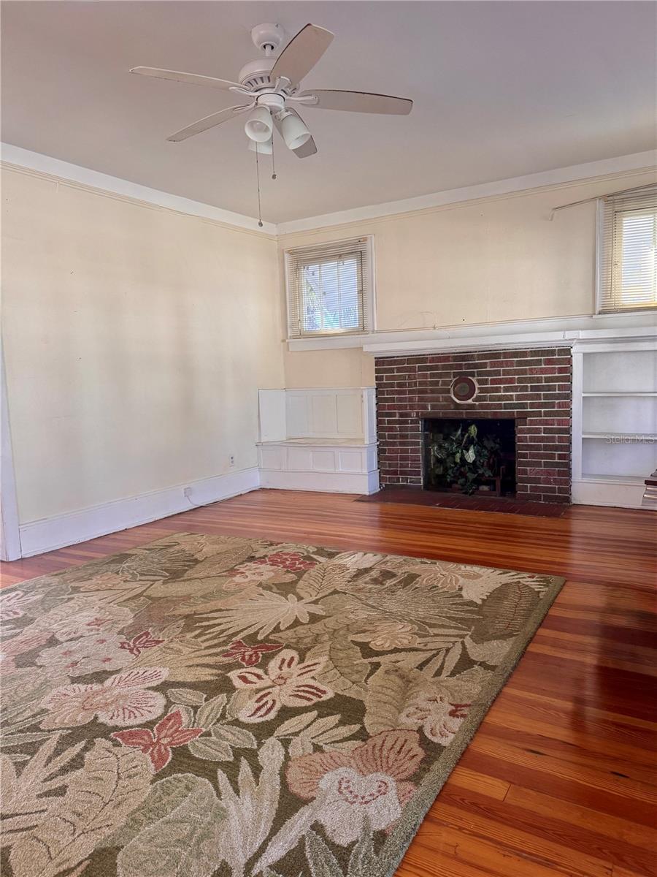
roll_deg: +2.6
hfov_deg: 56.8
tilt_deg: -6.3
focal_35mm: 24
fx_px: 607
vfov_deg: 71.6
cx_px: 328
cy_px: 438
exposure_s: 1/121
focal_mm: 6.76
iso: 200
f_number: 1.78
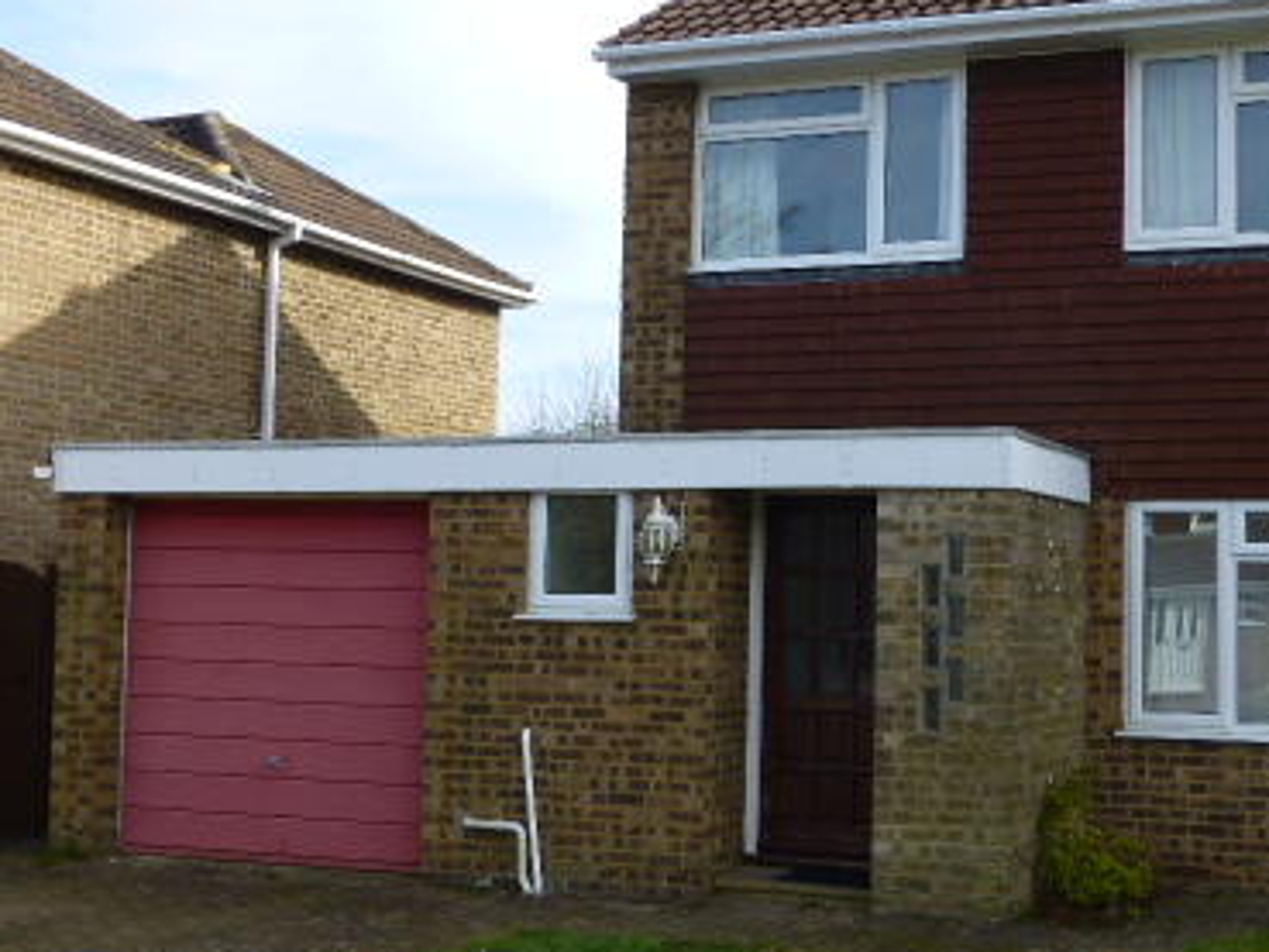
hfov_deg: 36.6
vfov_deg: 28.0
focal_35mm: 52
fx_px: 1907
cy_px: 481
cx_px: 798
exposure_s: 1/400
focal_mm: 5.4
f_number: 4
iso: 100
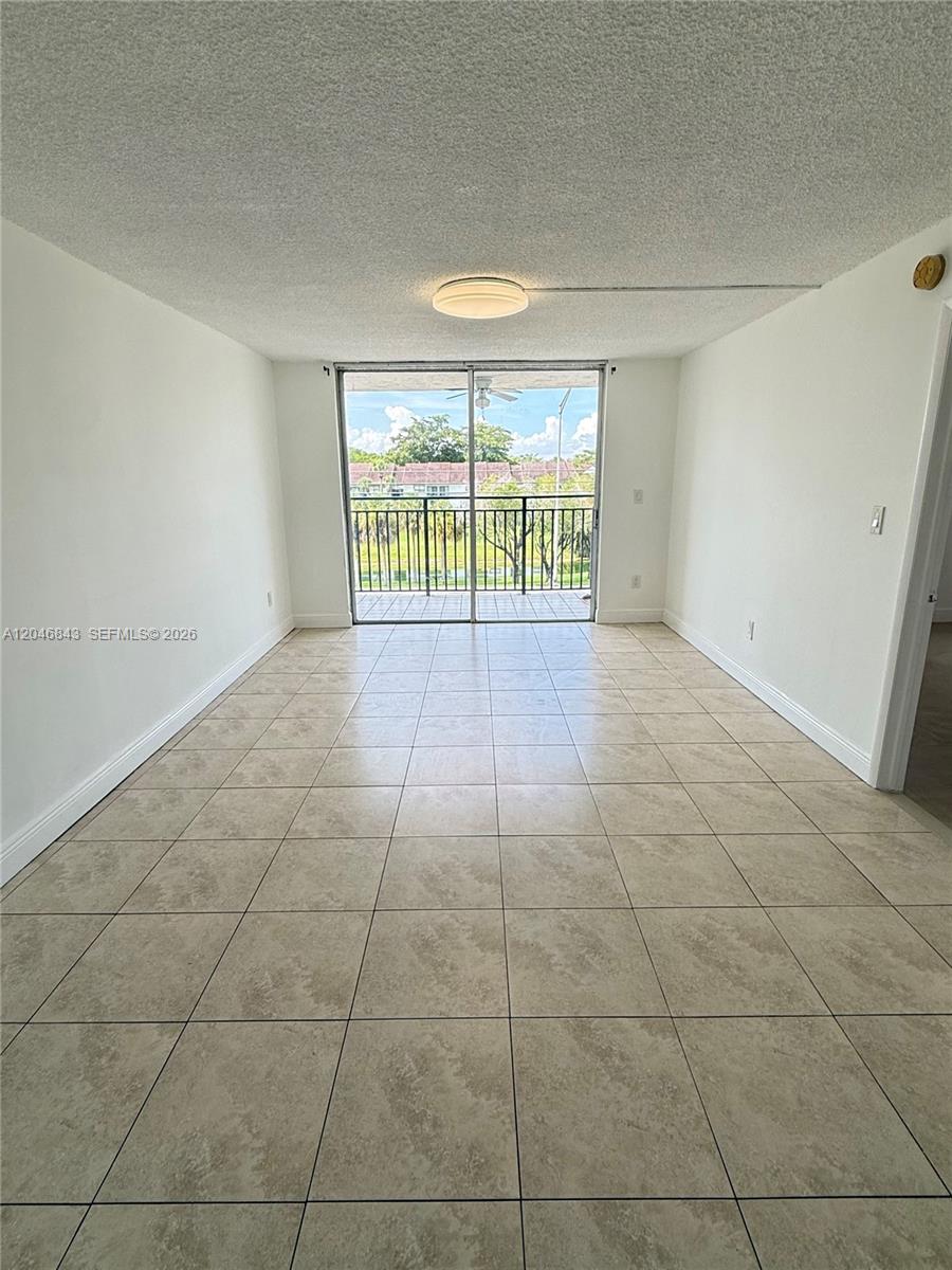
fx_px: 513
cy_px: 635
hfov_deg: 85.7
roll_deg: +2.9
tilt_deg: -11.0
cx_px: 476
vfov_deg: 102.1
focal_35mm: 14
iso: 64
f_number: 2.2
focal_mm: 2.22
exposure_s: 1/207
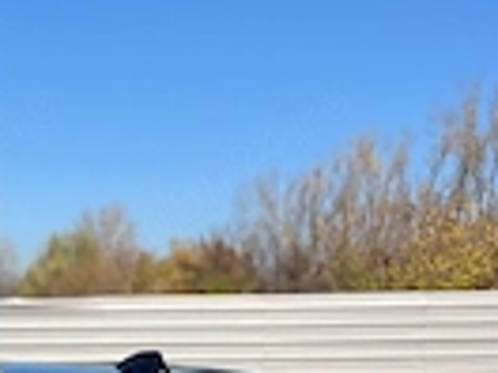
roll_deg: +0.5
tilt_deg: -10.7
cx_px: 11
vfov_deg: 17.3
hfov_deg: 23.8
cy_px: 516
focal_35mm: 79
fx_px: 1137
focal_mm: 5.1
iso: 50
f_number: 1.6
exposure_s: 1/3215
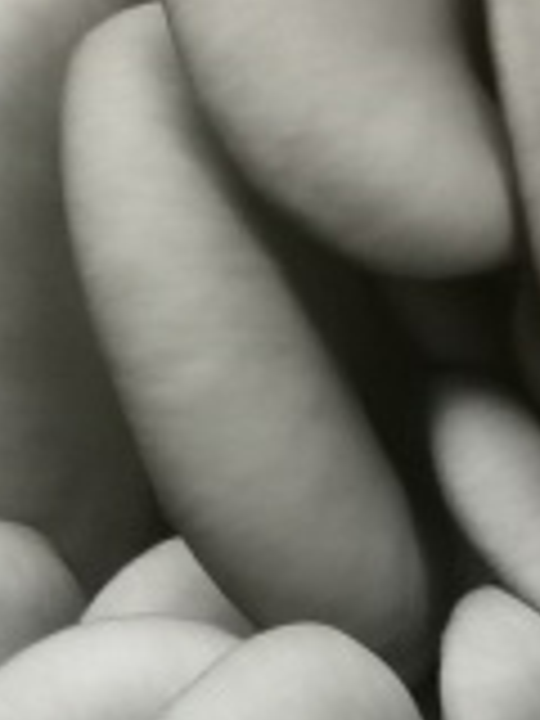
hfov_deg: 6.0
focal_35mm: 246
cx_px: 50
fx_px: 5117
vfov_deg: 7.9
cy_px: 1015
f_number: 1.8
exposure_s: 1/50
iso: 320
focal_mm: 5.58
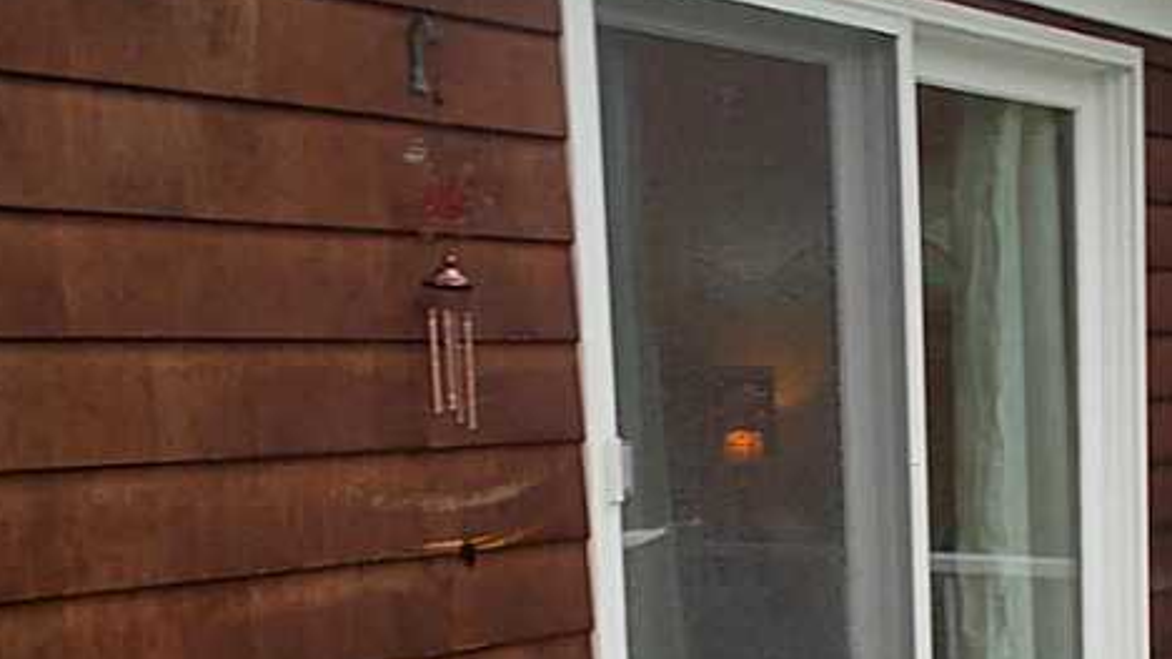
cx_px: 944
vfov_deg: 21.8
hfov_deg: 37.1
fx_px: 1678
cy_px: 556
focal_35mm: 54
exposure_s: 1/30
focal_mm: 4.1
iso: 125
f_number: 3.3
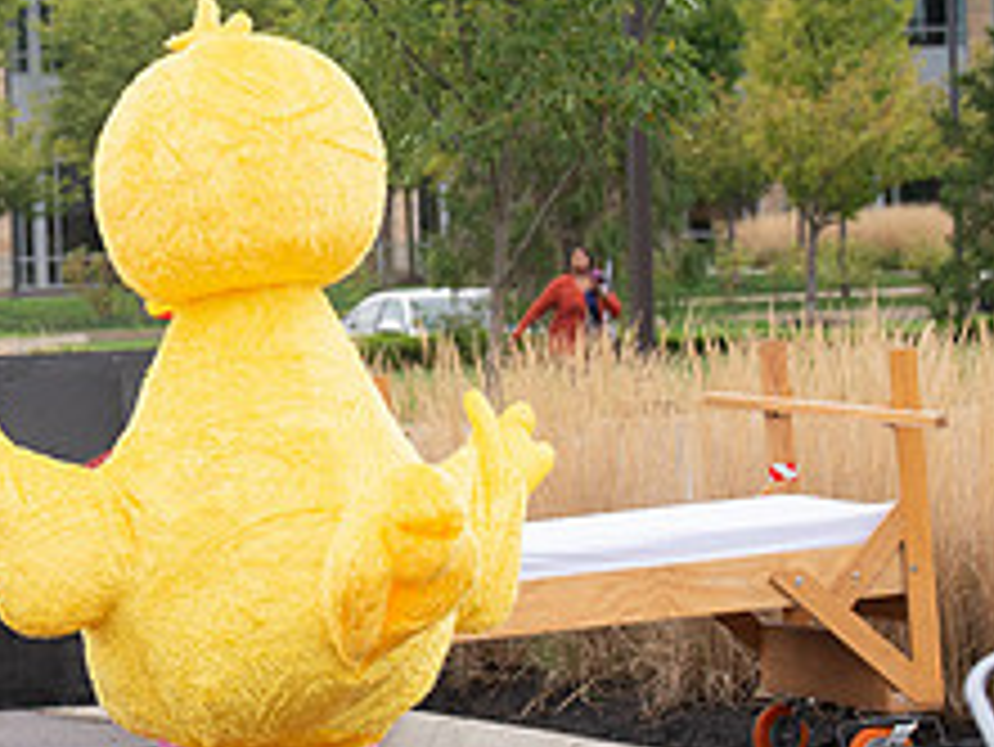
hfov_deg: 8.0
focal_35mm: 247
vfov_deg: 6.0
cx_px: -72
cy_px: 470
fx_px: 7096
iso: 640
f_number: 7.1
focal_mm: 98
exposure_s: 1/200
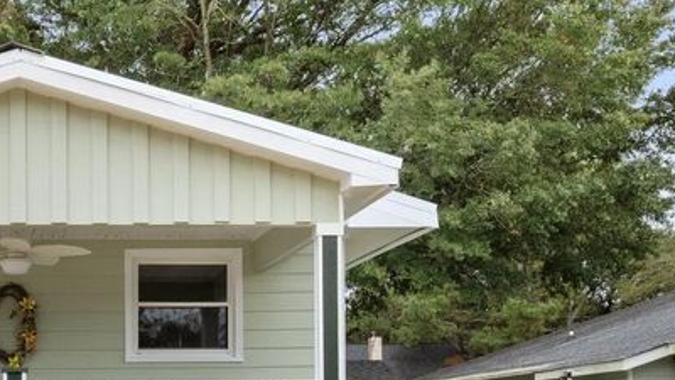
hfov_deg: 32.3
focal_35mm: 60
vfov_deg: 19.6
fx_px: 1080
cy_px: 334
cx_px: 24
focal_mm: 22.5
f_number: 11
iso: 100
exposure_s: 1/13
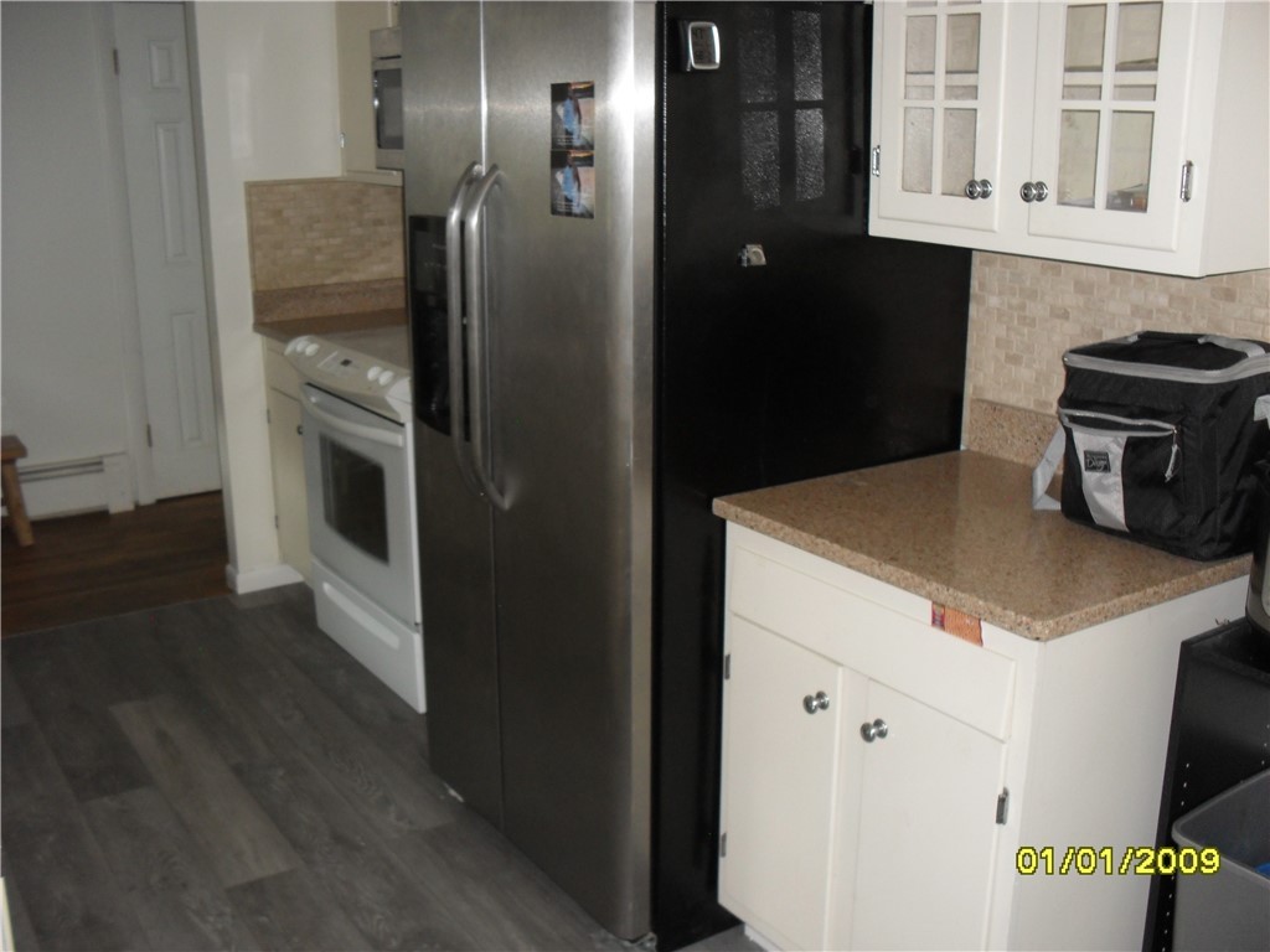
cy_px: 476
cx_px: 635
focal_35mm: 35
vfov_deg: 40.7
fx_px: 1284
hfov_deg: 52.6
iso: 200
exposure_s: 1/45
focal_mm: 6.3
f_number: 3.2
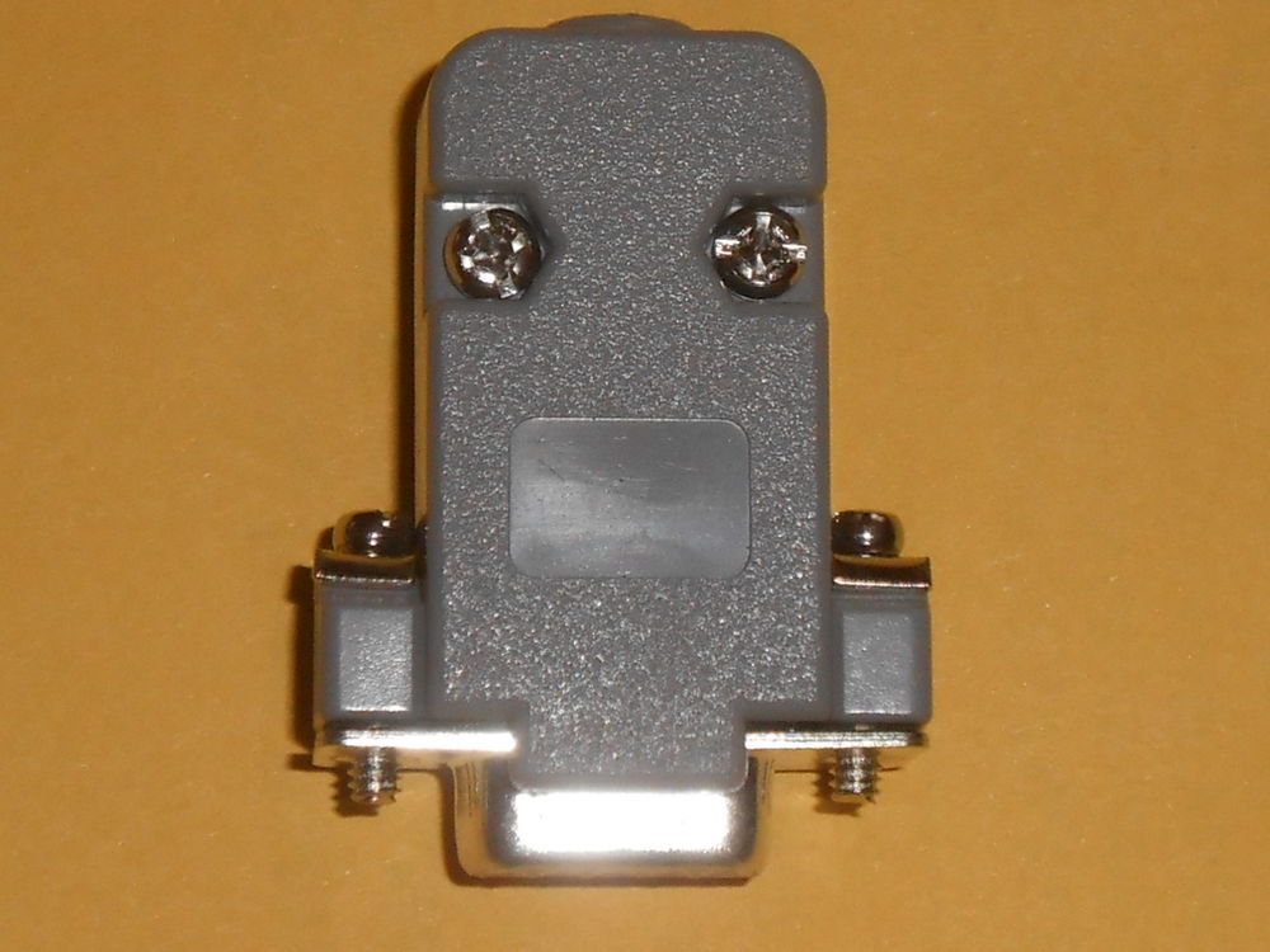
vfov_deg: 26.1
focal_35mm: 56
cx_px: 635
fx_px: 2055
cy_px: 476
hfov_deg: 34.3
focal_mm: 10
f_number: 16.4
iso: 200
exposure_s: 1/60
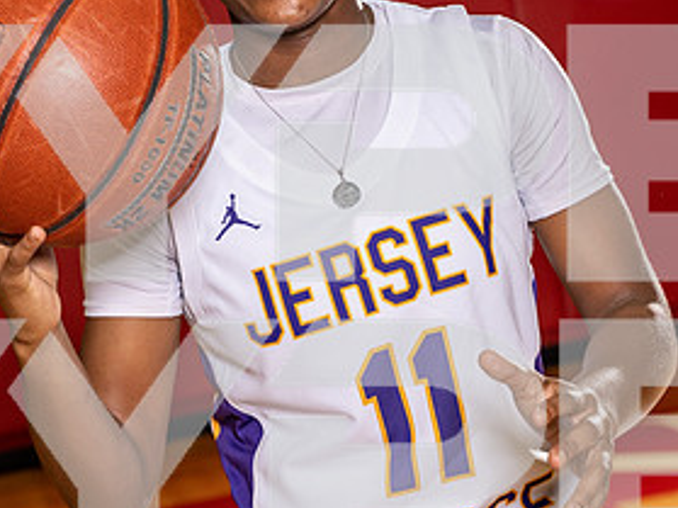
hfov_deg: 14.1
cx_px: 228
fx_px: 2741
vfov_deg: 10.6
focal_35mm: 140
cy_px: 154
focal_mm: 70
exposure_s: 1/250
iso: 500
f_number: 5.6
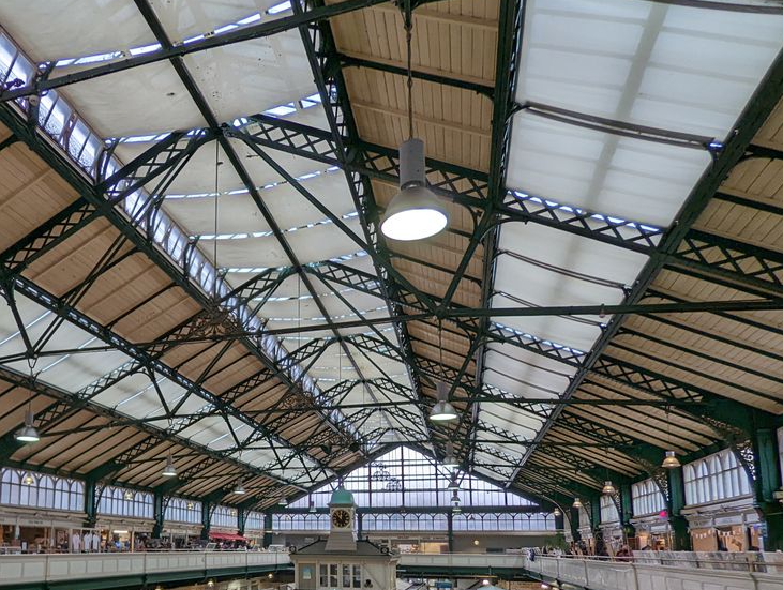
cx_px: 239
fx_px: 634
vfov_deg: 47.7
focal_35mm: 28
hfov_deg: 61.2
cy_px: 454
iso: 55
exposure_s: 1/100
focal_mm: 2.35
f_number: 2.2
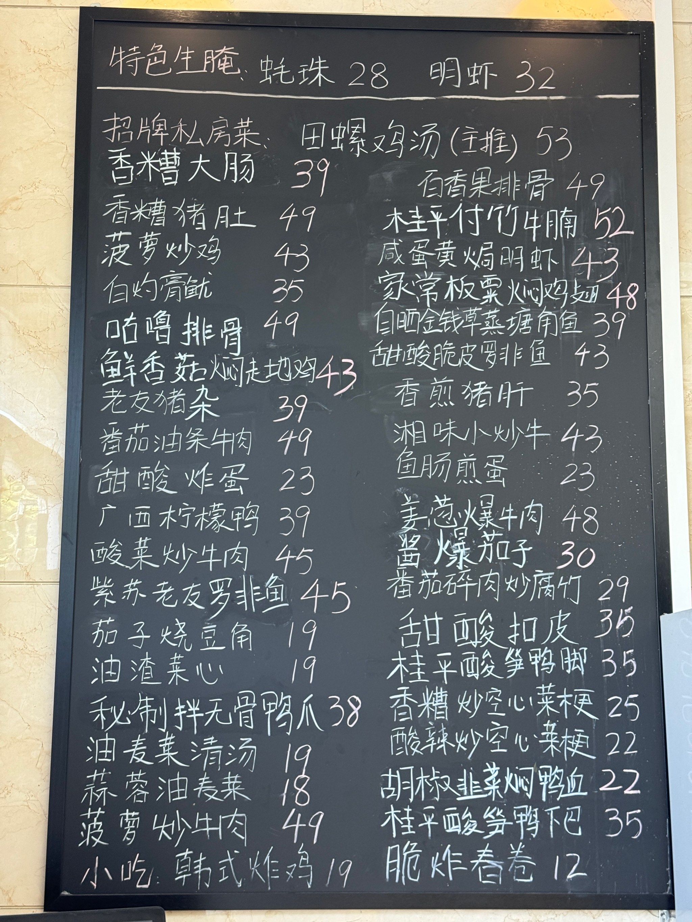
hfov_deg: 30.3
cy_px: 461
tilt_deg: +9.1
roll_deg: +0.6
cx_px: 346
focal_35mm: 48
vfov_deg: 39.7
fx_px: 1279
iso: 160
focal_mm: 6.86
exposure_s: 1/60
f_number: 1.78
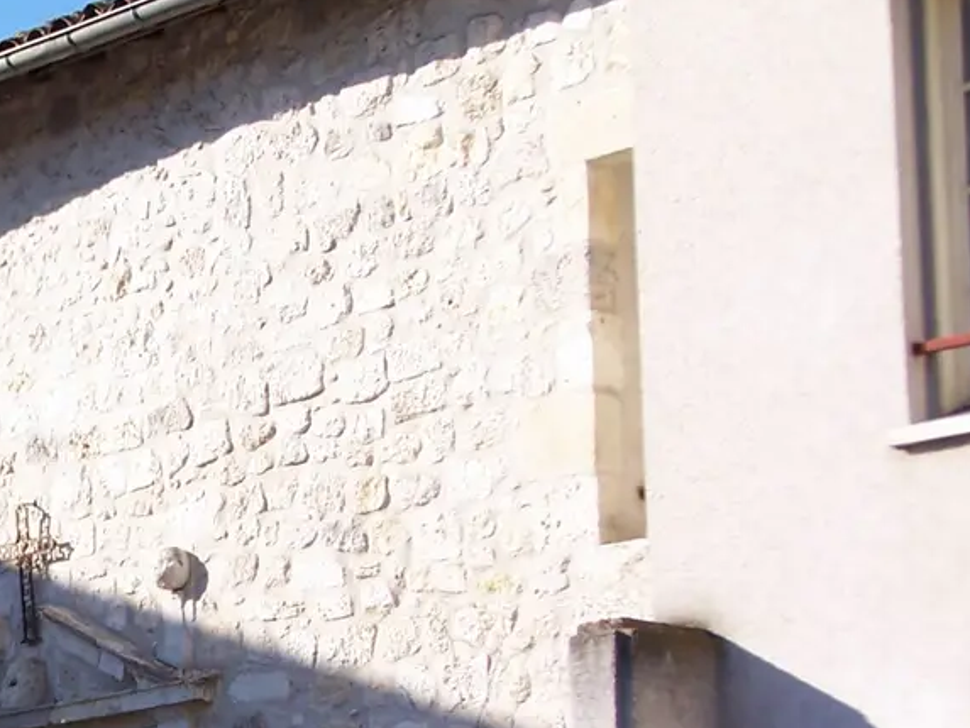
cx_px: 2
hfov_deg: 15.5
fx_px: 3503
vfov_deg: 11.8
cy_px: 669
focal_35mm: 125
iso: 80
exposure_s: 1/640
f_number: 3.1
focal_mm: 9.3
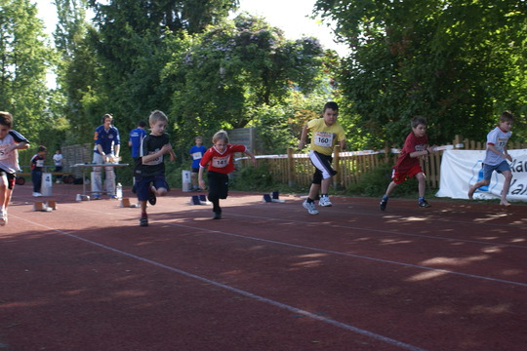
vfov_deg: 25.8
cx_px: 264
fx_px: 768
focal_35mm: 52
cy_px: 176
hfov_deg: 37.9
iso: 125
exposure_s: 1/125
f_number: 5.6
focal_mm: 35
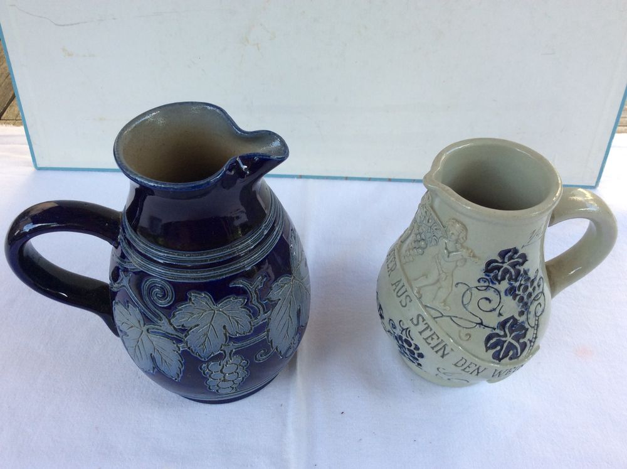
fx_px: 579
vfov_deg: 44.1
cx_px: 314
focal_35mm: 32
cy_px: 234
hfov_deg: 56.9
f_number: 2.4
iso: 32
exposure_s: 1/136
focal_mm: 3.3
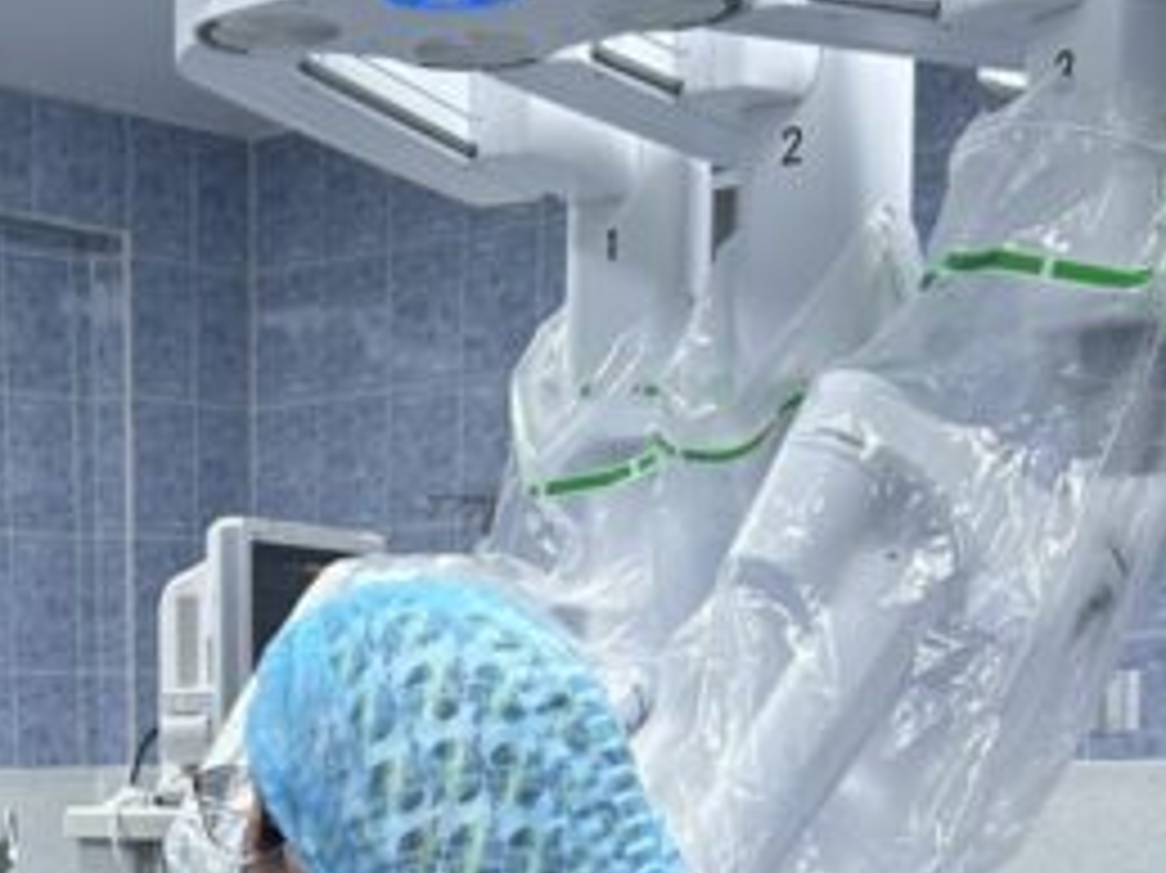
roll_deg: +0.9
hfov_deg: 24.7
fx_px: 2592
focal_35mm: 77
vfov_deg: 18.3
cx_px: 140
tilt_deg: -6.1
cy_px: 981
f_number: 1.5
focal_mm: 5.7
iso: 100
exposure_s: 1/60
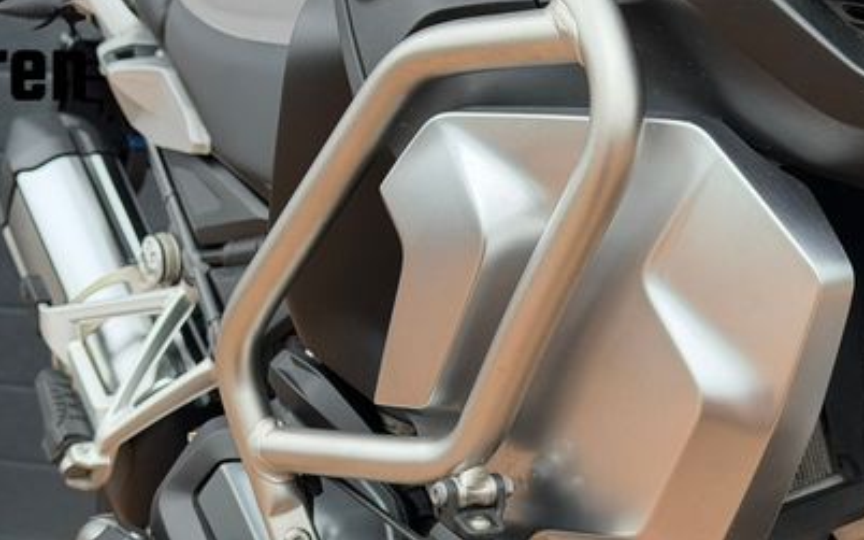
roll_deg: -2.1
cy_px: 473
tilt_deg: -10.6
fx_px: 1907
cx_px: 499
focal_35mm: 81
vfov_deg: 15.9
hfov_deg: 25.5
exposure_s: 1/875
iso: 80
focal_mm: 6.76
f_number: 1.78
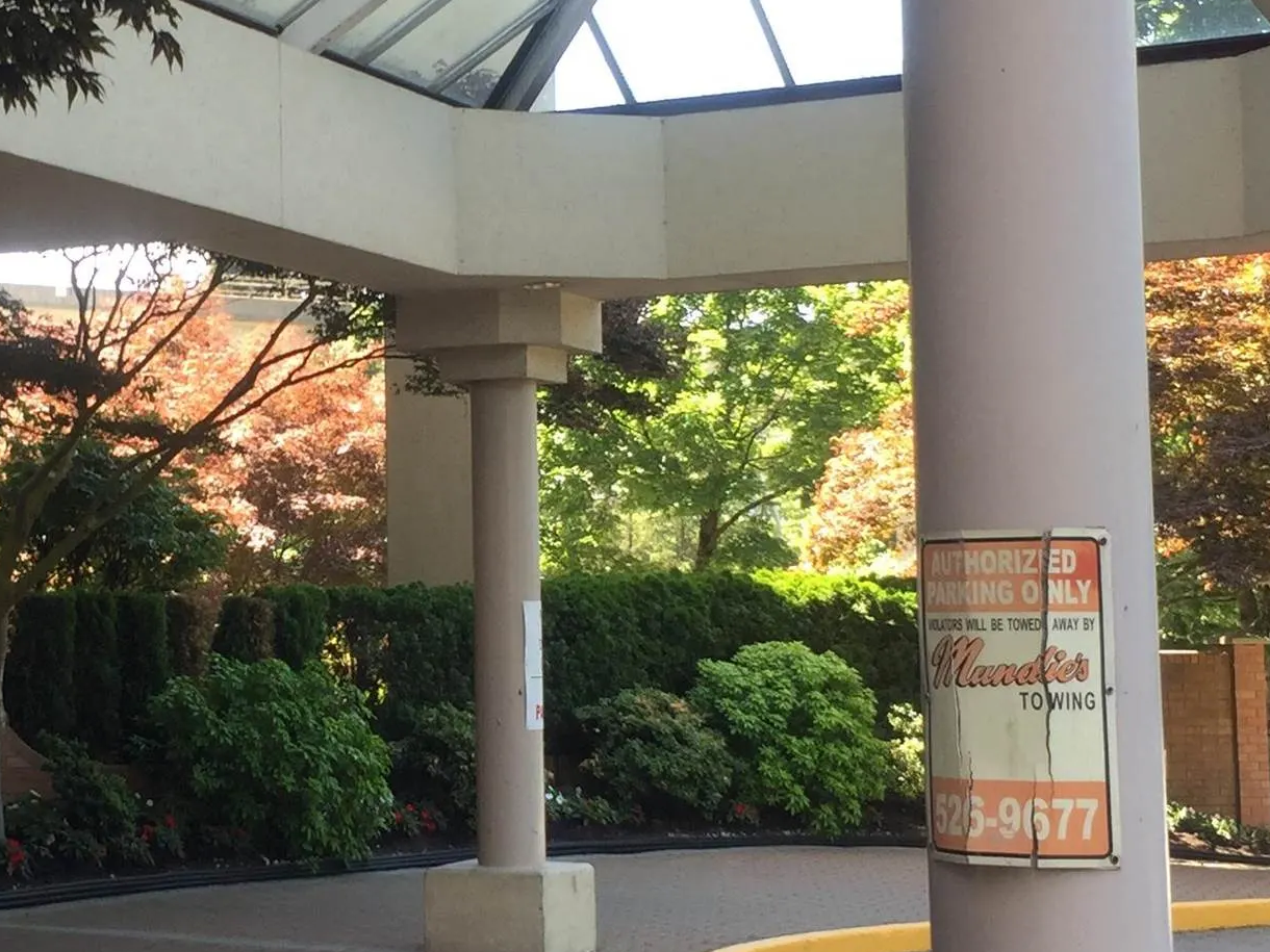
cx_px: 279
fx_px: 2678
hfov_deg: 26.3
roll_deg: +0.5
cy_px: 400
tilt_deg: +7.5
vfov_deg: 20.2
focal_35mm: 73
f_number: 2.2
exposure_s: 1/120
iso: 32
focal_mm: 4.15
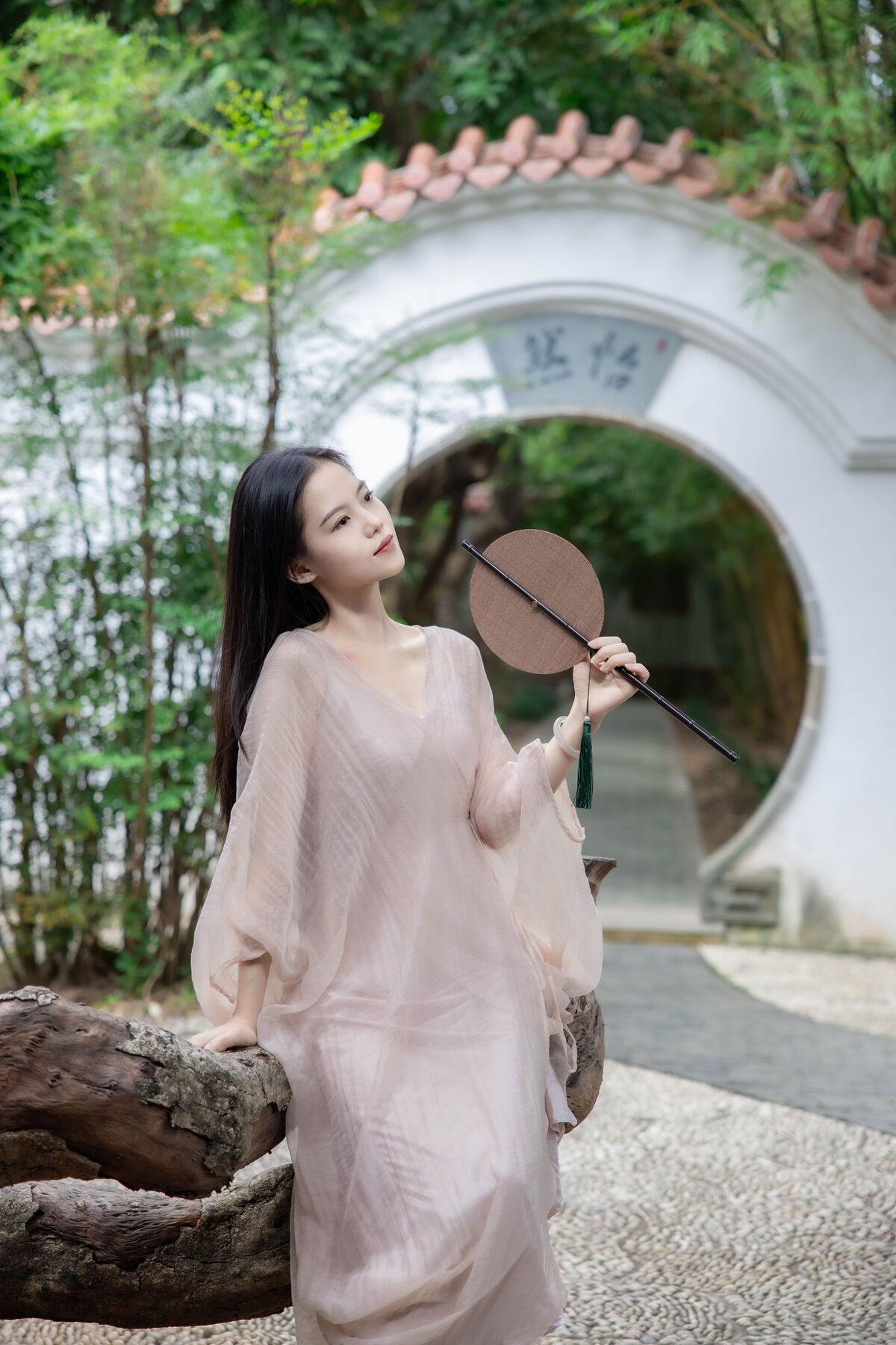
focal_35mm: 70
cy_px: 672
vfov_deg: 28.8
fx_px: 2613
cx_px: 448
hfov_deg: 19.5
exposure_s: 1/160
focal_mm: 70
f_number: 2.8
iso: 200
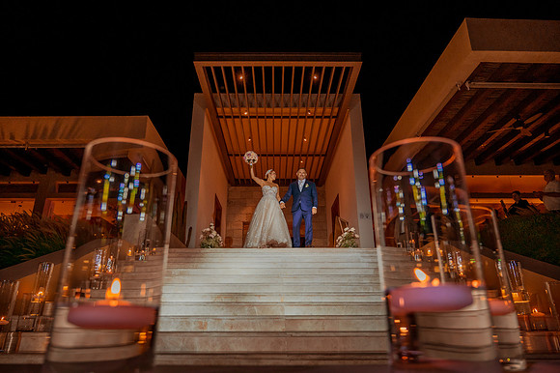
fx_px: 373
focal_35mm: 24
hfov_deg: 73.8
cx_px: 280
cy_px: 186
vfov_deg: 53.1
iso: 1600
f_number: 4
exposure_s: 1/250
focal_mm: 24
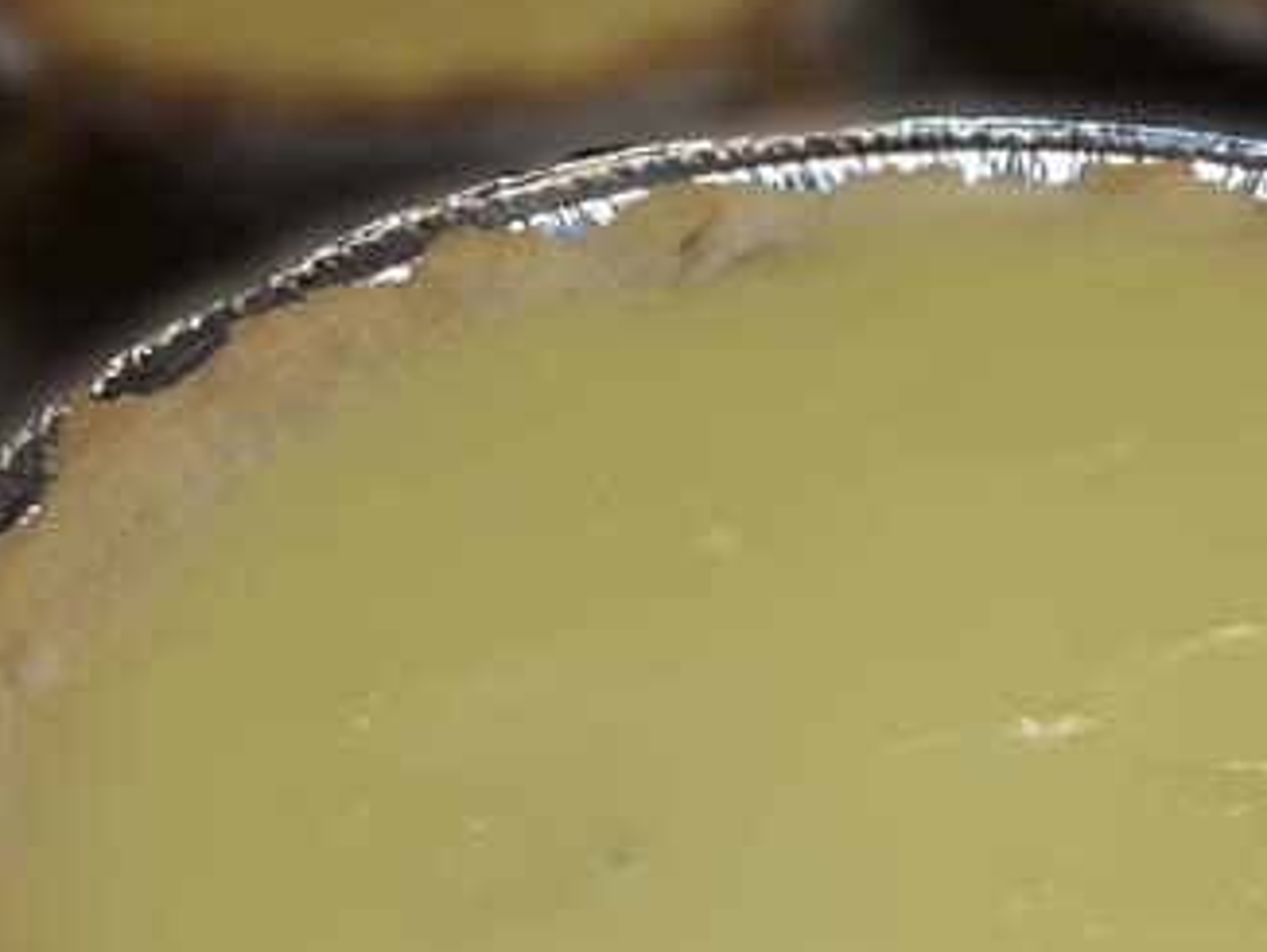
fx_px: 2271
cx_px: 923
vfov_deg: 23.0
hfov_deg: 30.7
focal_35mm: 62
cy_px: 867
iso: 50
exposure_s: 1/40
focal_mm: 2.9
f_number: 1.9
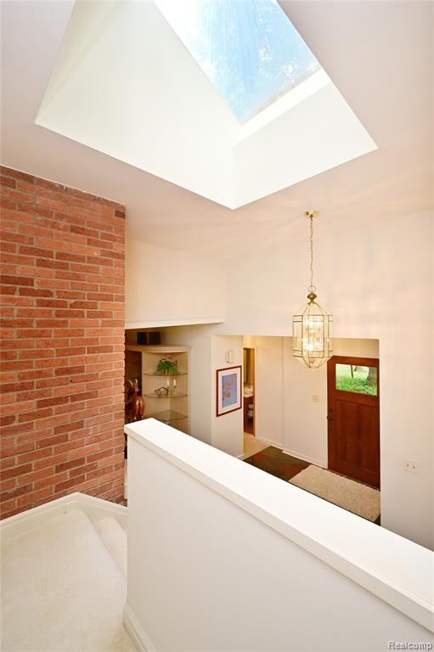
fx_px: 253
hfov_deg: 81.1
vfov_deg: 104.3
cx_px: 217
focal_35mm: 14
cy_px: 326
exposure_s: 1/60
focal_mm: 14
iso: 1250
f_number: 8
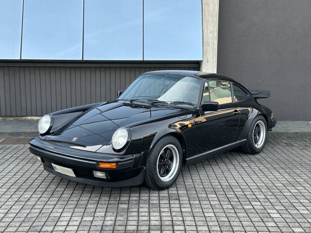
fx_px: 431
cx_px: 156
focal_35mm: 48
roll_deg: -0.3
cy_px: 116
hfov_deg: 39.7
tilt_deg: -8.8
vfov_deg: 30.3
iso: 64
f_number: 1.78
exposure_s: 1/464
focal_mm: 6.86
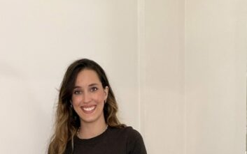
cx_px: 92
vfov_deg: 16.7
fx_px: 485
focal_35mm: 72
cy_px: 222
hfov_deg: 28.5
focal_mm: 2.71
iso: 160
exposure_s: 1/60
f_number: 1.9
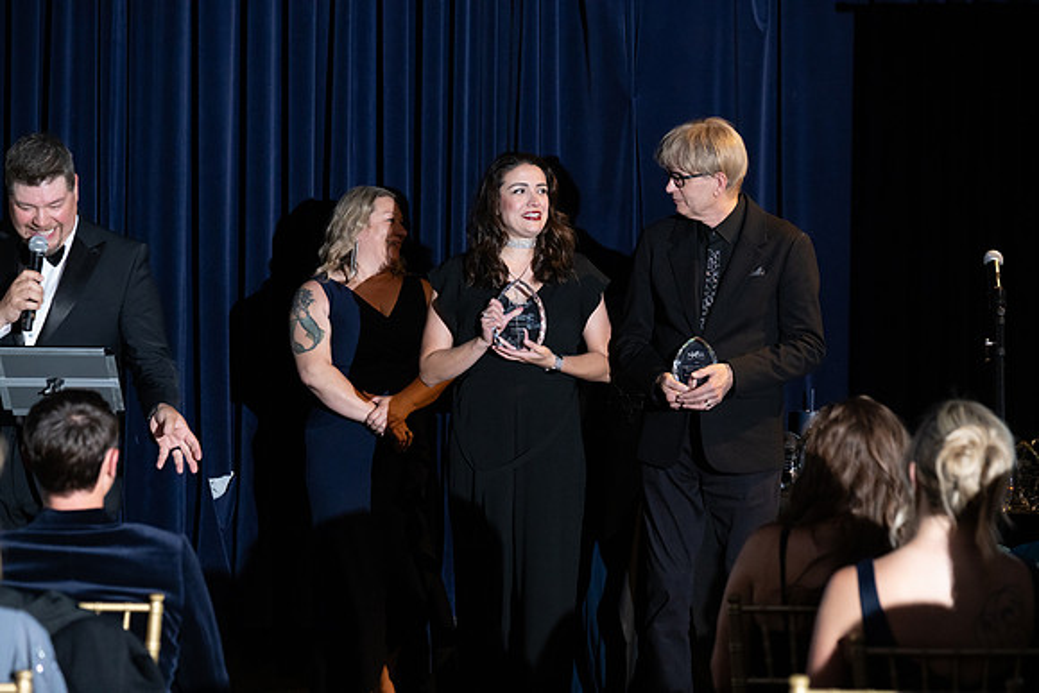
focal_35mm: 135
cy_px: 346
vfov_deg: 10.2
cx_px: 520
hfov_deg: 15.2
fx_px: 3897
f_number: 5
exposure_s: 1/200
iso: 2500
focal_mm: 135
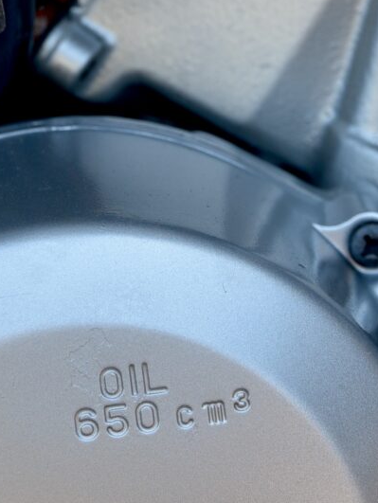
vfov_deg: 7.1
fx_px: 4043
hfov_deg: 5.4
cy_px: 229
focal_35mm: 278
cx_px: 124
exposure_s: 1/80
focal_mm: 60
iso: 100
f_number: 4.5
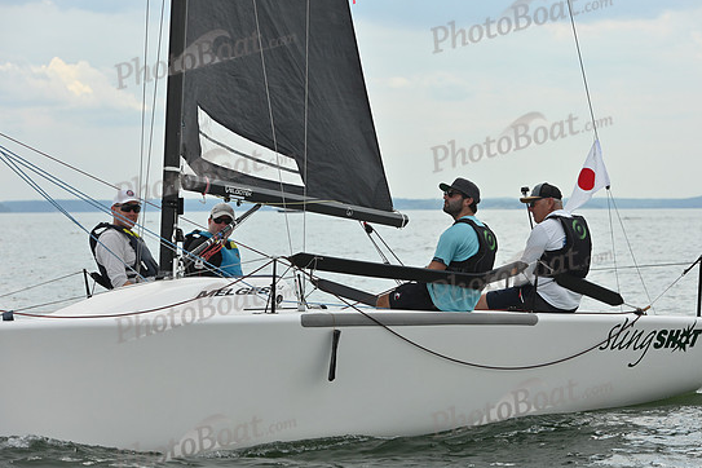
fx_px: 2418
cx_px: 365
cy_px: 224
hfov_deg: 16.5
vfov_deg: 11.1
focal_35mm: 124
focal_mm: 116
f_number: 5.6
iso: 320
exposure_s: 1/3200
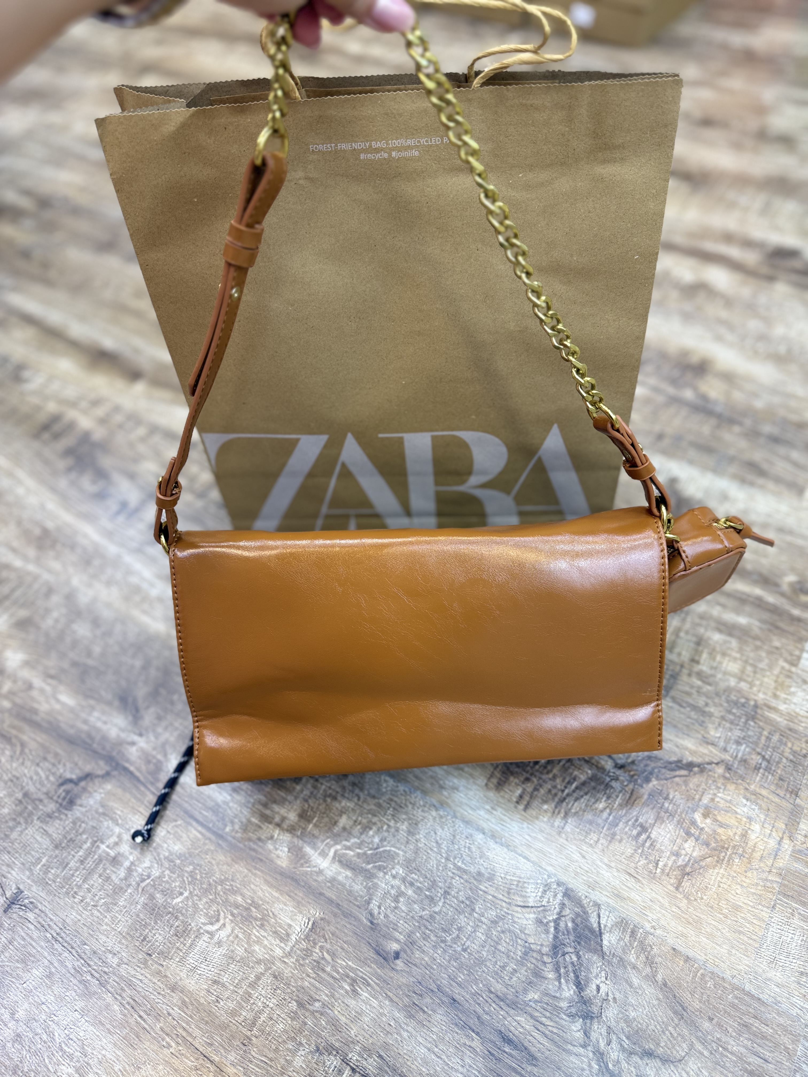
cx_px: 404
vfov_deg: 71.6
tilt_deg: -50.8
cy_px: 538
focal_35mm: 24
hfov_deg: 56.8
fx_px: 747
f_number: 1.78
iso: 80
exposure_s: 1/100
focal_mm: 6.76
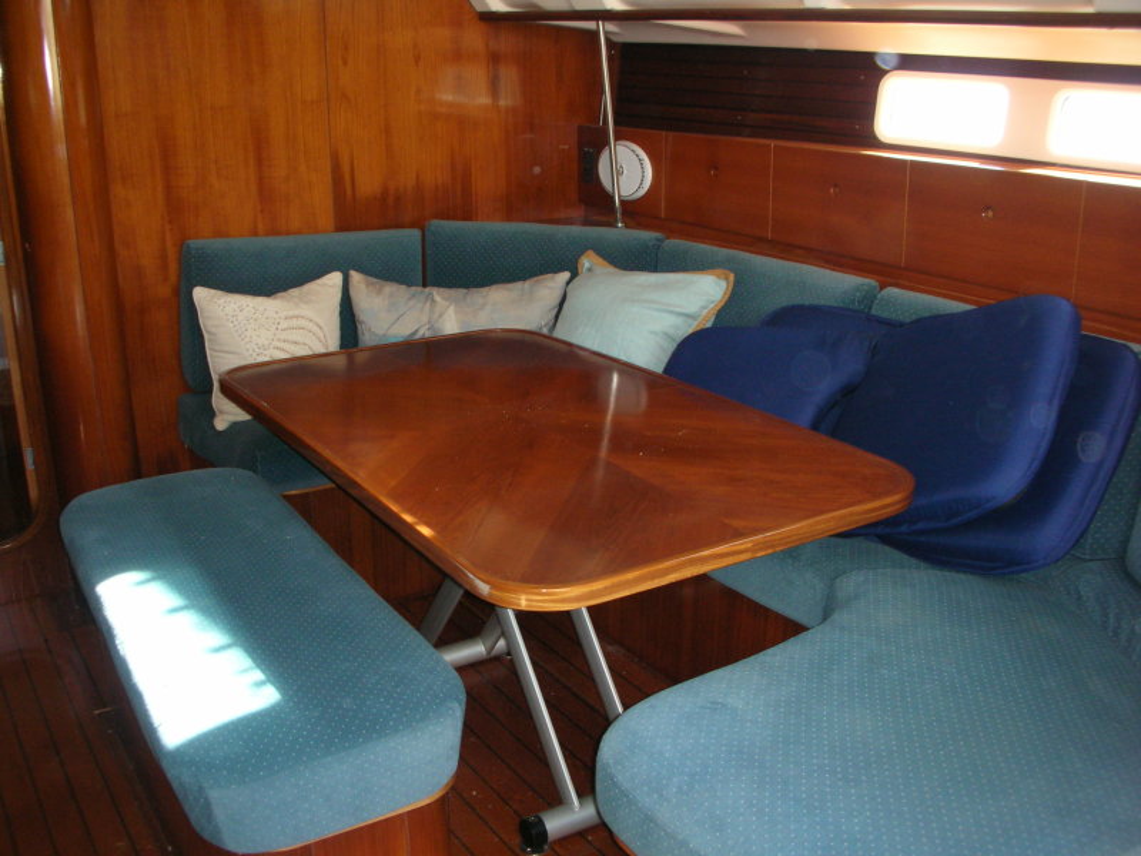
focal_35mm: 35
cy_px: 428
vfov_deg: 40.7
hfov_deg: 52.6
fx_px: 1154
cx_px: 570
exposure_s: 1/60.1
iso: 130
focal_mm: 5.8
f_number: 3
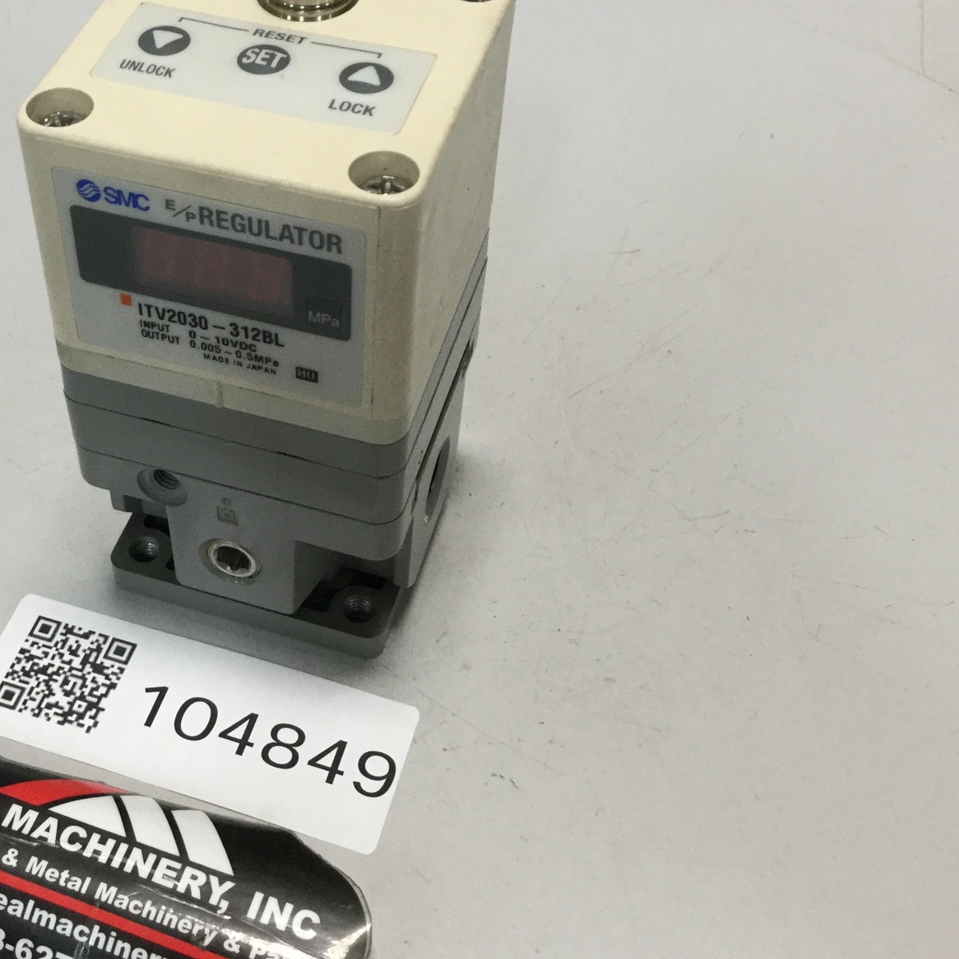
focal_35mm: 47
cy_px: 433
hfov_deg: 35.3
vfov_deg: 36.0
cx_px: 251
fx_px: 1473
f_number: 2.4
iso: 40
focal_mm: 3.3
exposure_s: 1/30
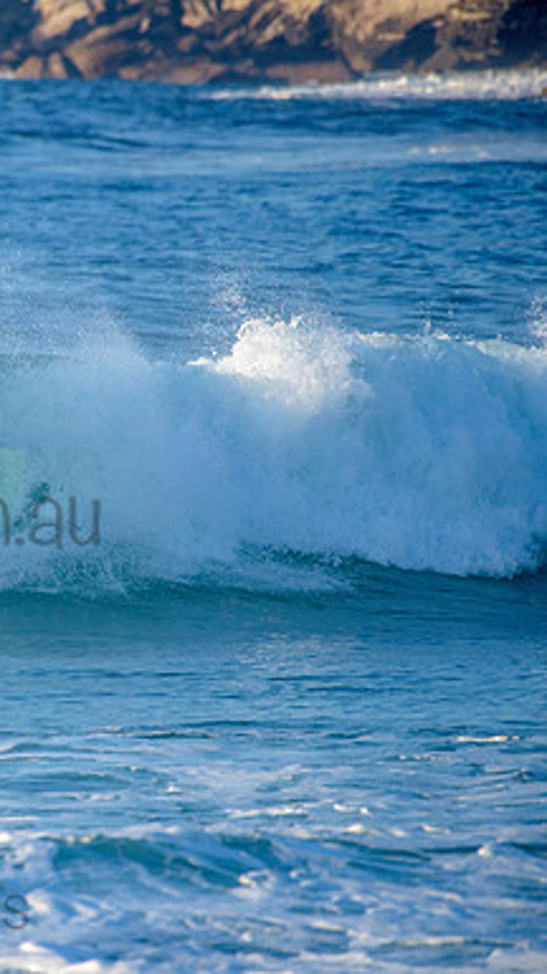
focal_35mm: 790
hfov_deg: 1.5
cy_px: 487
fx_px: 20411
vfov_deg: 2.7
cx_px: -167
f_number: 5.6
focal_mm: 500
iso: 450
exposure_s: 1/2000
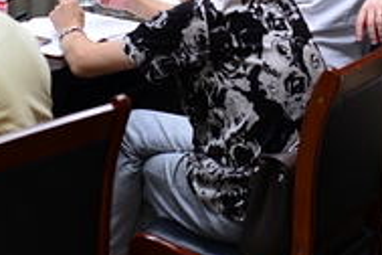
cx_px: 224
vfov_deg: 12.0
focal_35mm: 111
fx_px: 1178
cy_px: -87
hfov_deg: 18.4
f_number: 2.2
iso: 160
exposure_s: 1/40
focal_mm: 35
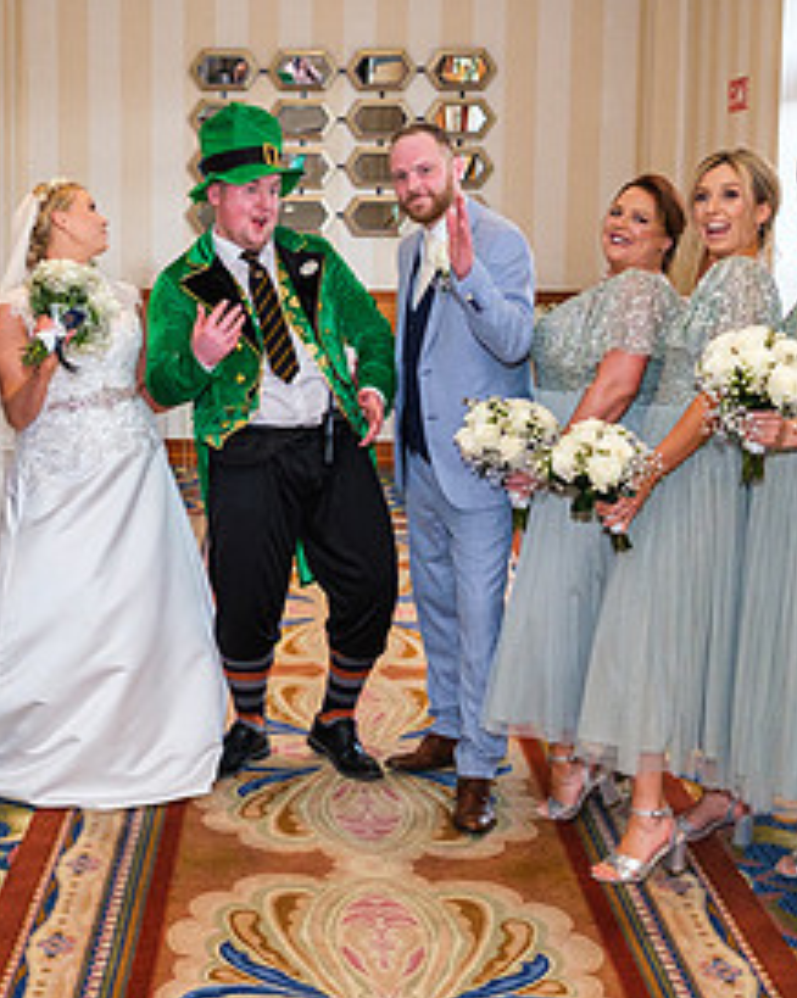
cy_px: 392
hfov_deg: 29.1
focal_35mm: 51
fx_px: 1505
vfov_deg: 36.5
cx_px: 178
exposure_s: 1/200
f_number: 3.6
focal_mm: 16
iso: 1600
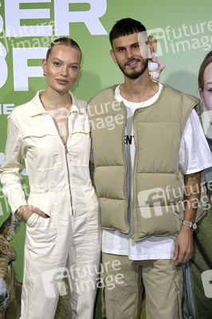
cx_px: 106
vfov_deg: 35.7
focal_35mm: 56
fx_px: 495
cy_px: 160
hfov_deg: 24.2
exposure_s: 1/250
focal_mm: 56
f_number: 5.6
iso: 640
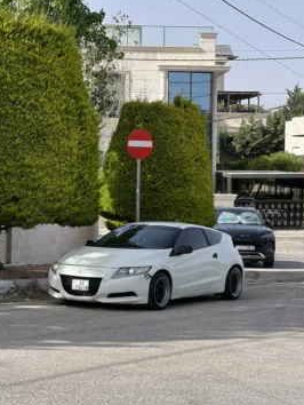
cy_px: 216
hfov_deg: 17.0
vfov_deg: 22.5
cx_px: 145
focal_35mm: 87
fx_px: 1017
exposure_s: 1/424
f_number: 2.8
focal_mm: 9
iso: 32
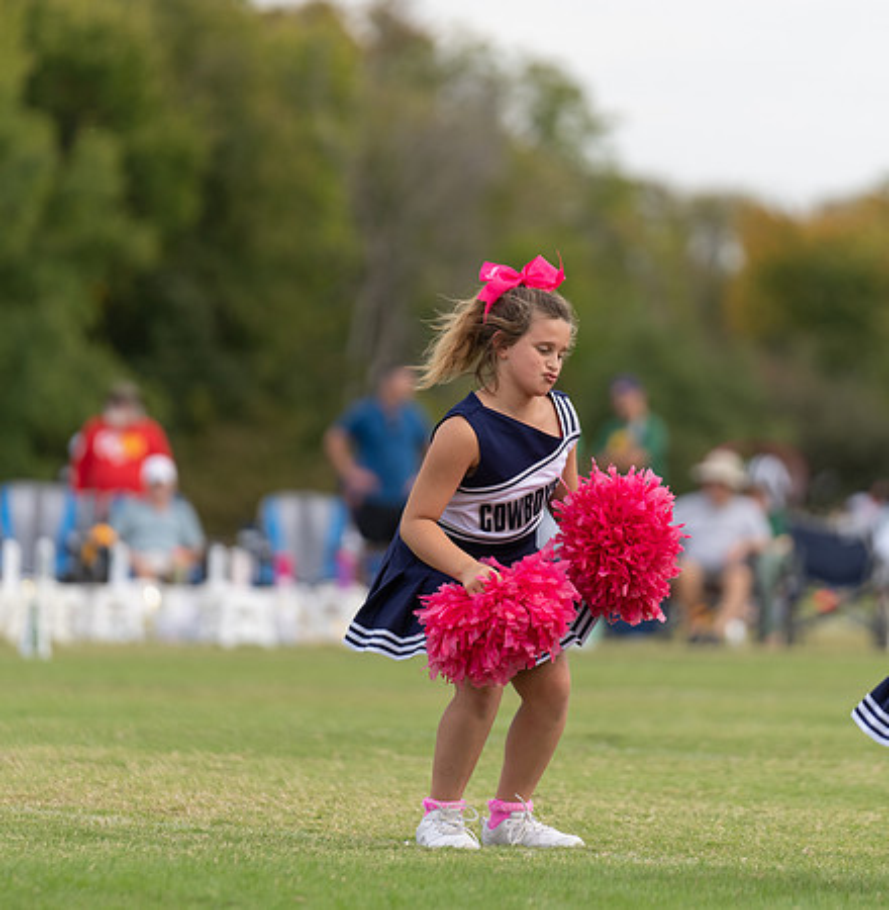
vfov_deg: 5.4
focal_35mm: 329
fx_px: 9664
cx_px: 471
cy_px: 398
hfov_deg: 5.3
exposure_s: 1/1250
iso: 160
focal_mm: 200
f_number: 2.8
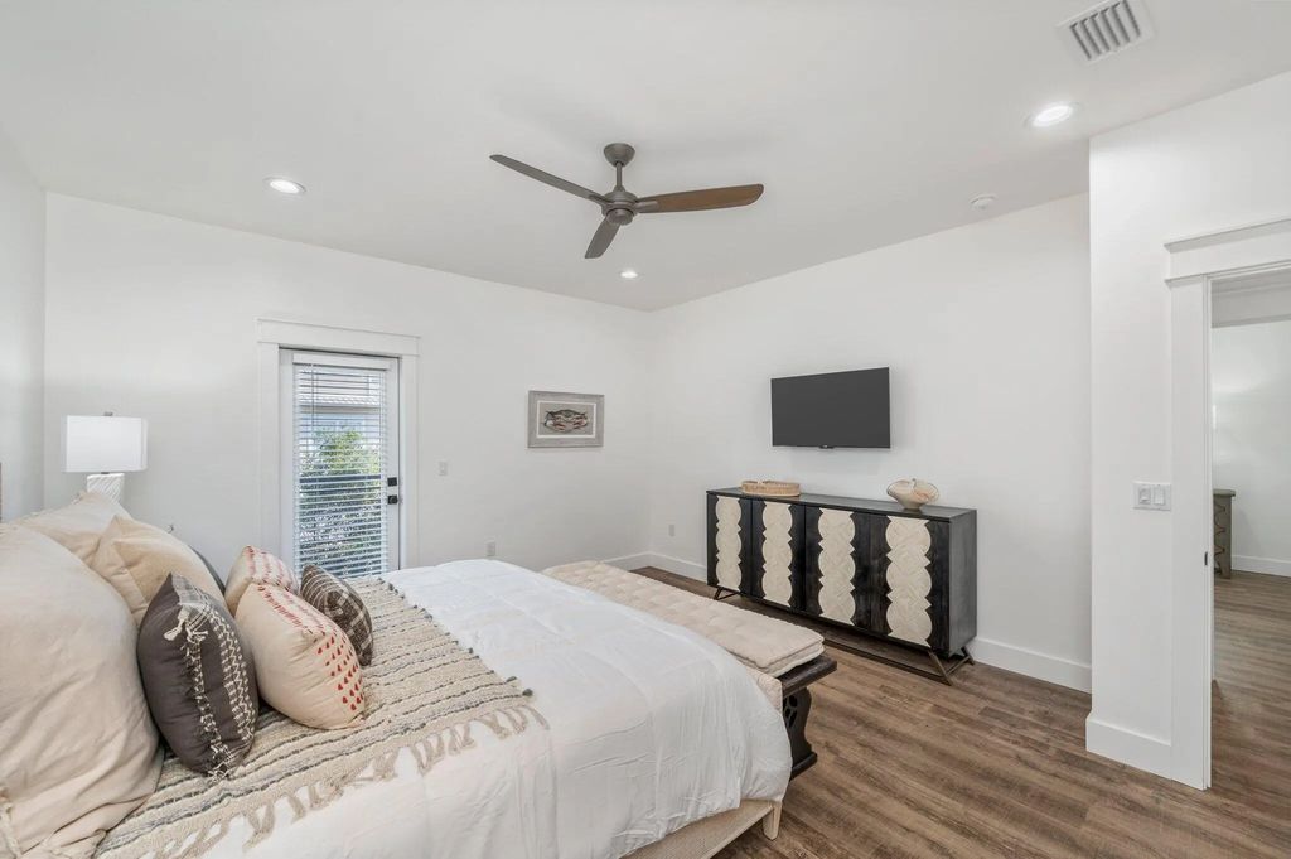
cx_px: 646
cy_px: 430
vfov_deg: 81.1
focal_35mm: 14
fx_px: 502
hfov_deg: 104.3
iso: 200
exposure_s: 1/50
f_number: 9
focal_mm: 14
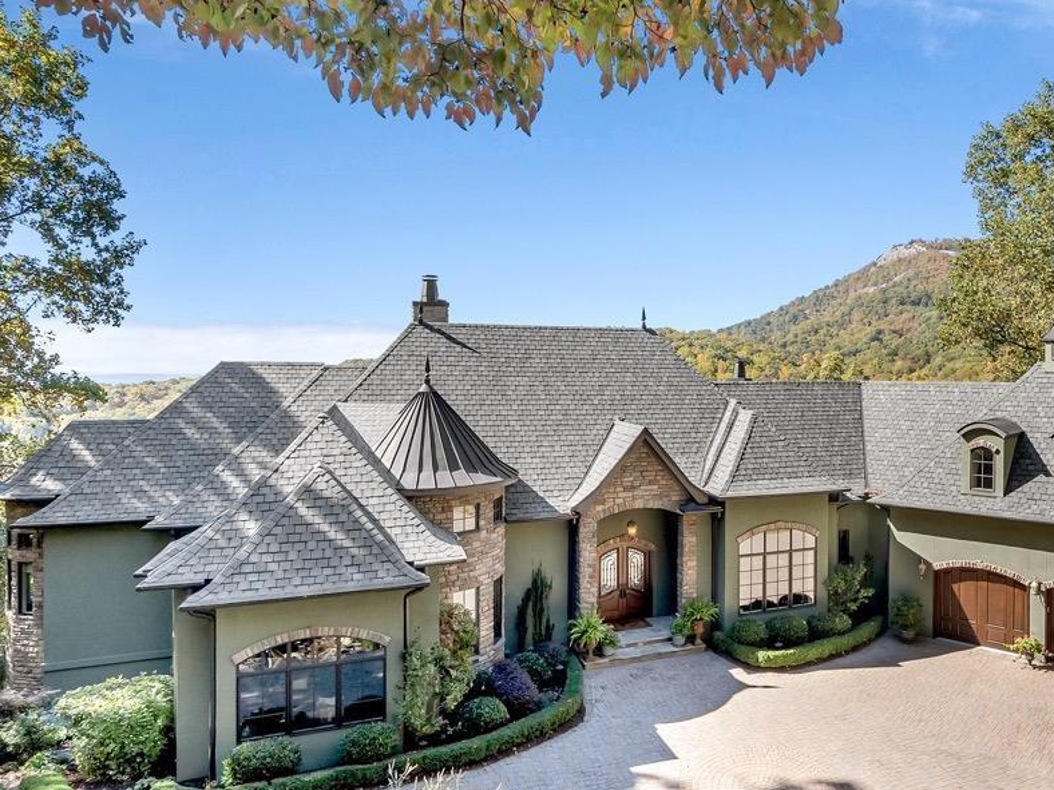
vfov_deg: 54.9
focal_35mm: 25
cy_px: 375
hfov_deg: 67.3
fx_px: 761
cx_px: 713
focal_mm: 16
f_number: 10
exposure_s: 1/800
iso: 400
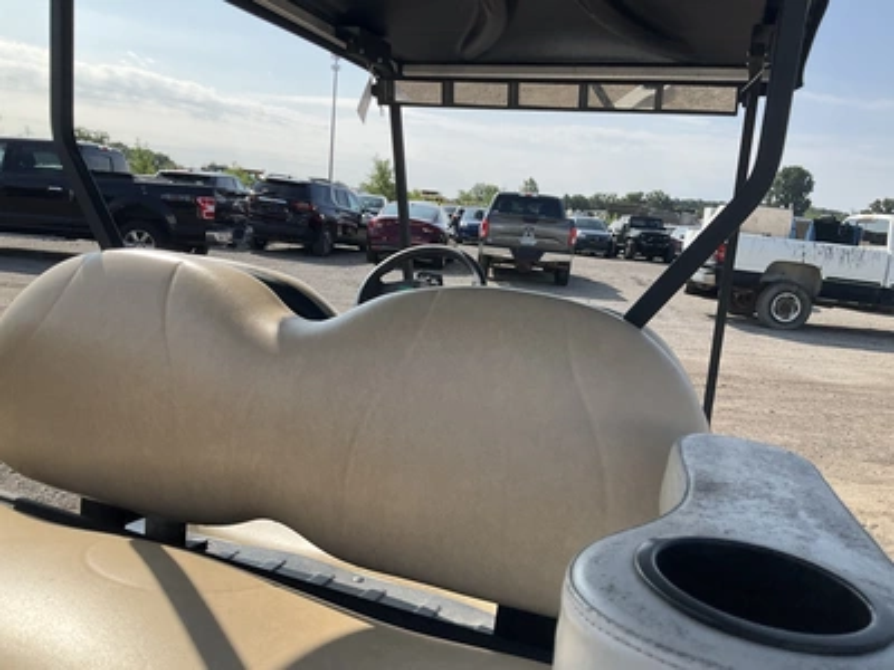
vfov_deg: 48.2
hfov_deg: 61.7
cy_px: 335
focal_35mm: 29
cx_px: 447
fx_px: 749
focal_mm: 3
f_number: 1.8
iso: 25
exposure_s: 1/1412
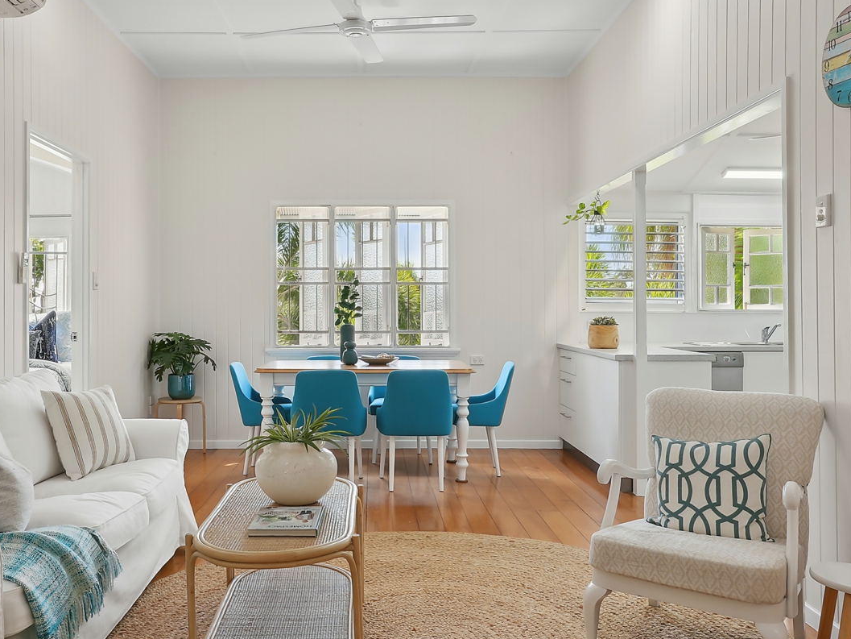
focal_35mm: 32
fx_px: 787
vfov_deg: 44.2
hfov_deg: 56.6
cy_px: 316
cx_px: 364
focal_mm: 22
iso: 200
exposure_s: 1/6
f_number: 11
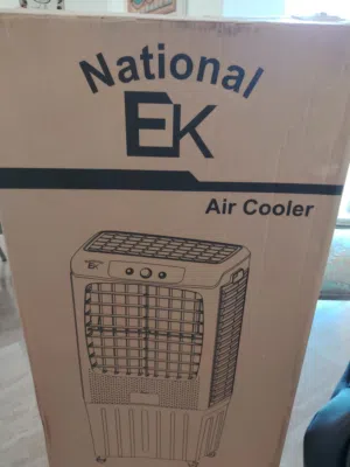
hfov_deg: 56.8
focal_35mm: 24
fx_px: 324
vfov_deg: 71.6
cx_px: 175
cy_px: 234
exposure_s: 1/20
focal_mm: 5.25
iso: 1850
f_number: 1.75
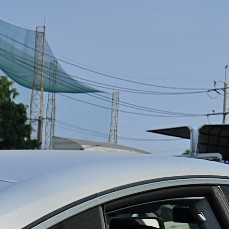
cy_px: 454
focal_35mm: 132
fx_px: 988
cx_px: -141
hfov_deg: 12.4
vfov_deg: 11.8
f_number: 1.8
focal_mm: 5.4
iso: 25
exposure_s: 1/2969
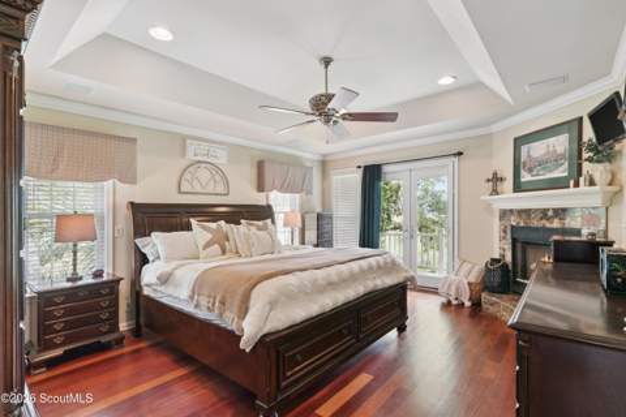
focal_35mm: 17
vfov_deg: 70.4
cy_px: 208
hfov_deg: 93.3
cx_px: 313
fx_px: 296
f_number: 8
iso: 250
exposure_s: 1/4
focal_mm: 17
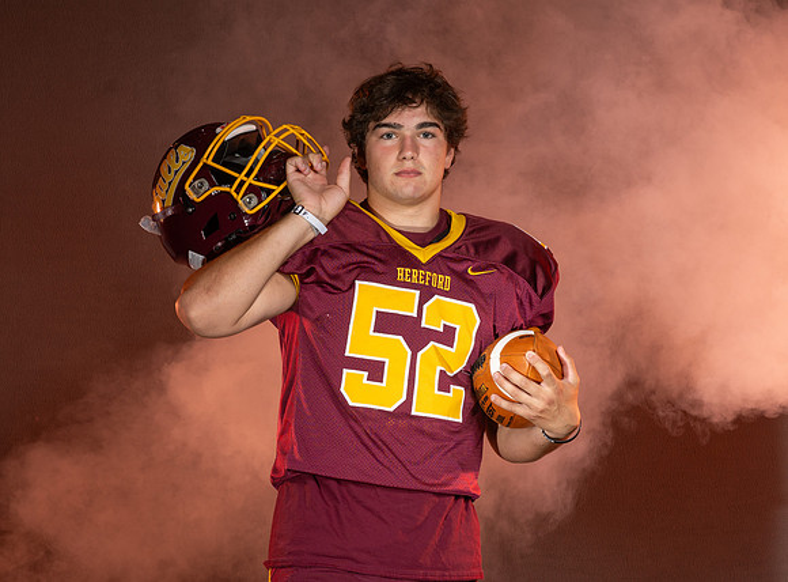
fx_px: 4508
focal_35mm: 199
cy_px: 370
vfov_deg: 7.4
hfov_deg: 10.0
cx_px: 348
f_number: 8
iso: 80
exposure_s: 1/200
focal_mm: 125
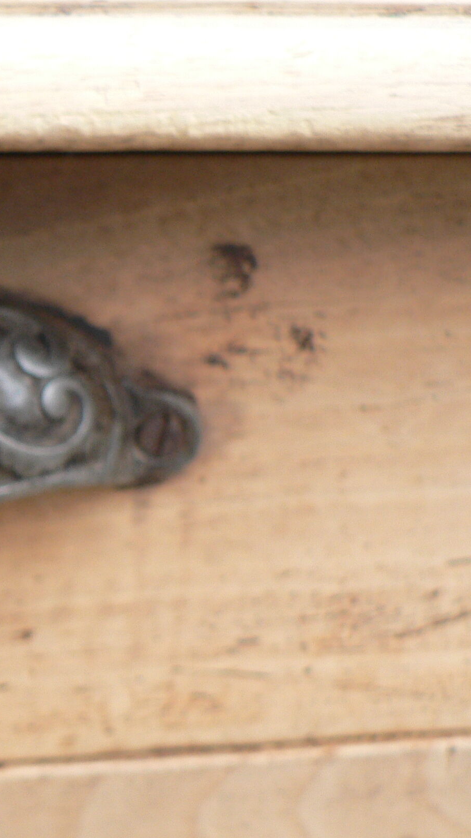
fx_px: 1376
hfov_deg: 18.1
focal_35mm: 62
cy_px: 495
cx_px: -147
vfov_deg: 33.7
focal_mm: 6
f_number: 2.8
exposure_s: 1/30
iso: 150
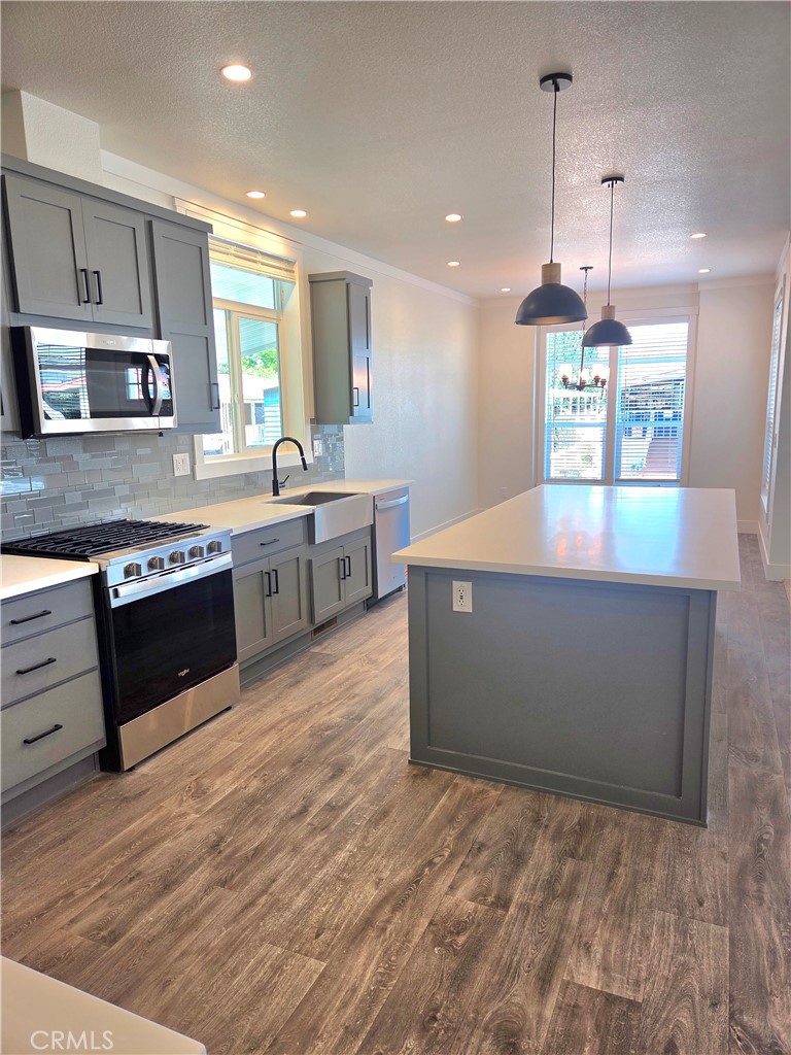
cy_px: 528
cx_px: 396
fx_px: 701
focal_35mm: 23
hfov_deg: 58.9
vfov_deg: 73.9
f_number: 1.8
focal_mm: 5.4
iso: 40
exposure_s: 1/120
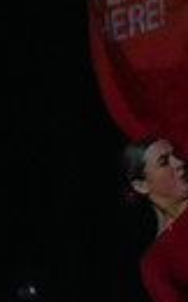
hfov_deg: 1.1
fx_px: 9711
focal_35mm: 1182
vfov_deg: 1.8
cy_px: 247
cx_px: 643
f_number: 5.6
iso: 12800
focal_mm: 260
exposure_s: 1/1000
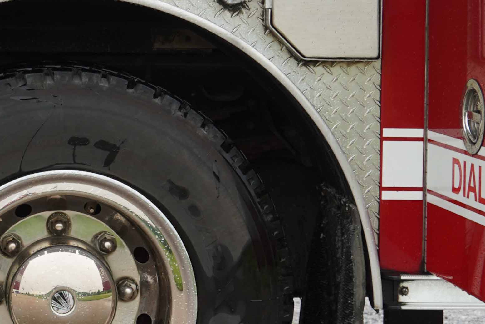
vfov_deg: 9.7
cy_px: -55
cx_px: 70
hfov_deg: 14.6
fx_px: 1872
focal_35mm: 139
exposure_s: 1/100
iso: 100
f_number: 5
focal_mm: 24
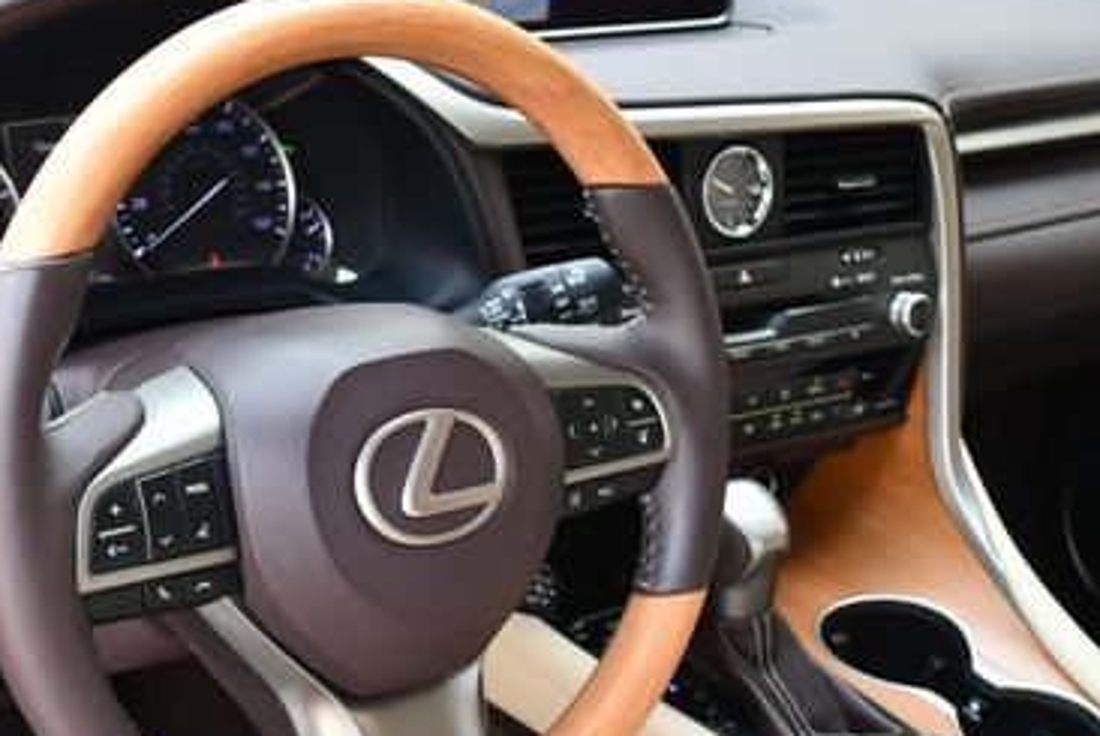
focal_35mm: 63
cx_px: 358
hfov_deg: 31.6
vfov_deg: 21.6
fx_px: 1927
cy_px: 409
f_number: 3.5
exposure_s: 1/250
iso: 400
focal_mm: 18
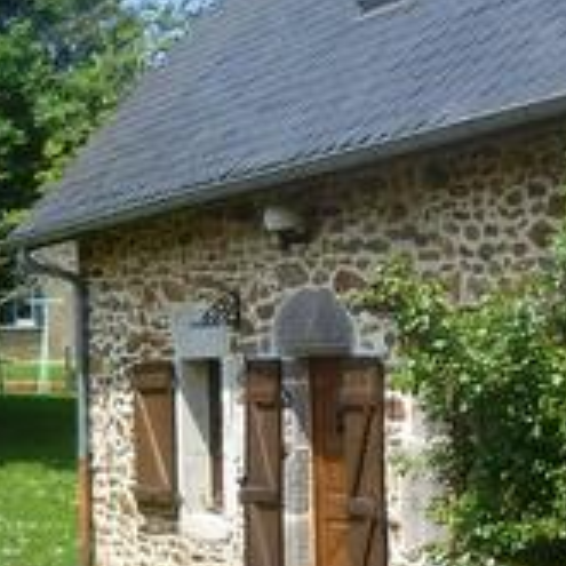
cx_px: 480
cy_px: 166
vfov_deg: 20.8
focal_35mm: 83
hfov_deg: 20.6
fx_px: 1535
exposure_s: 1/400
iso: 80
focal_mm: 5
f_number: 3.3
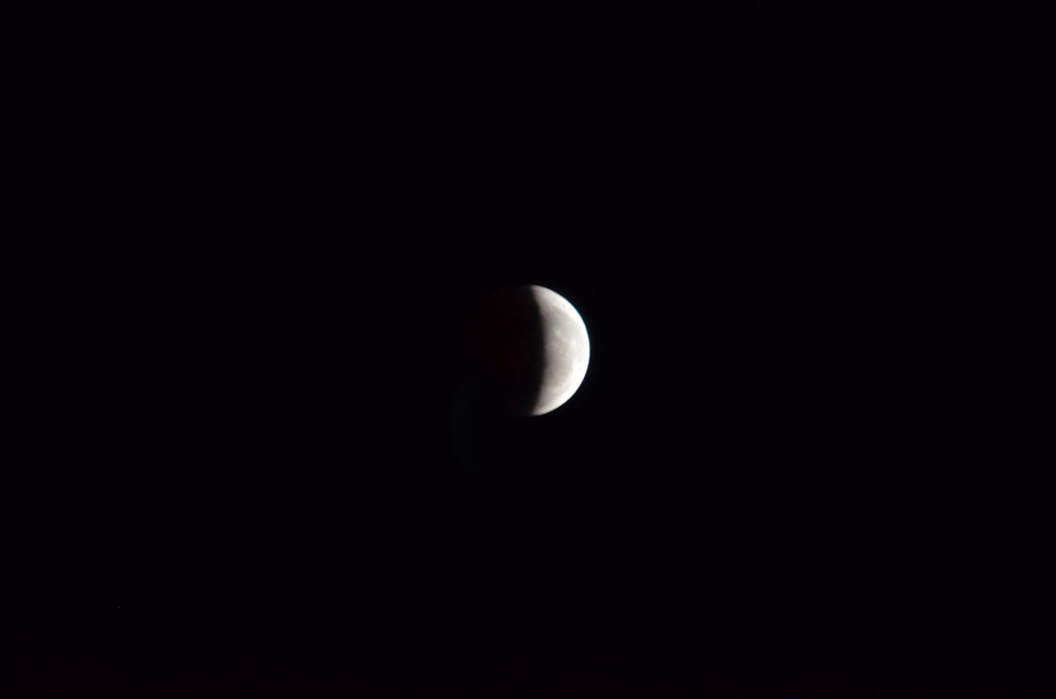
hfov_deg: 4.6
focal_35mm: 450
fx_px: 13171
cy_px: 350
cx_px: 528
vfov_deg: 3.0
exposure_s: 1/200
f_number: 5.6
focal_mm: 300
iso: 1600
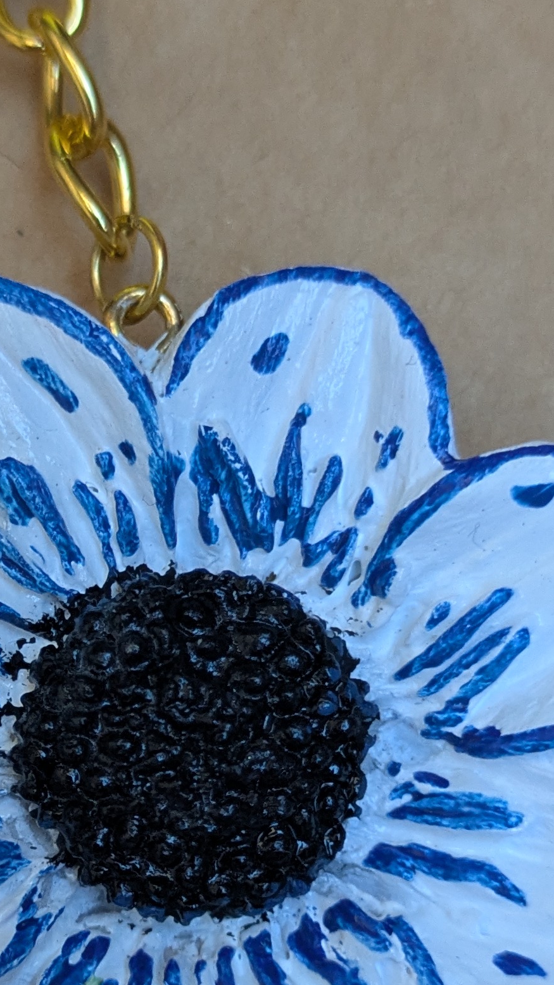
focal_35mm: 81
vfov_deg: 26.1
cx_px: 144
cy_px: 620
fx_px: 2115
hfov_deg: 14.9
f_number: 1.89
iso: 306
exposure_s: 1/100
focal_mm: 5.43
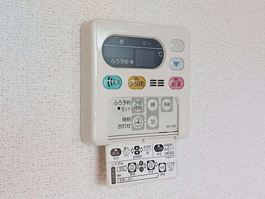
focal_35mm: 24
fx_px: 184
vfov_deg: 56.8
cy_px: 100
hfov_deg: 71.6
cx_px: 132
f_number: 1.8
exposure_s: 1/60
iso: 50
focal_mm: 5.23
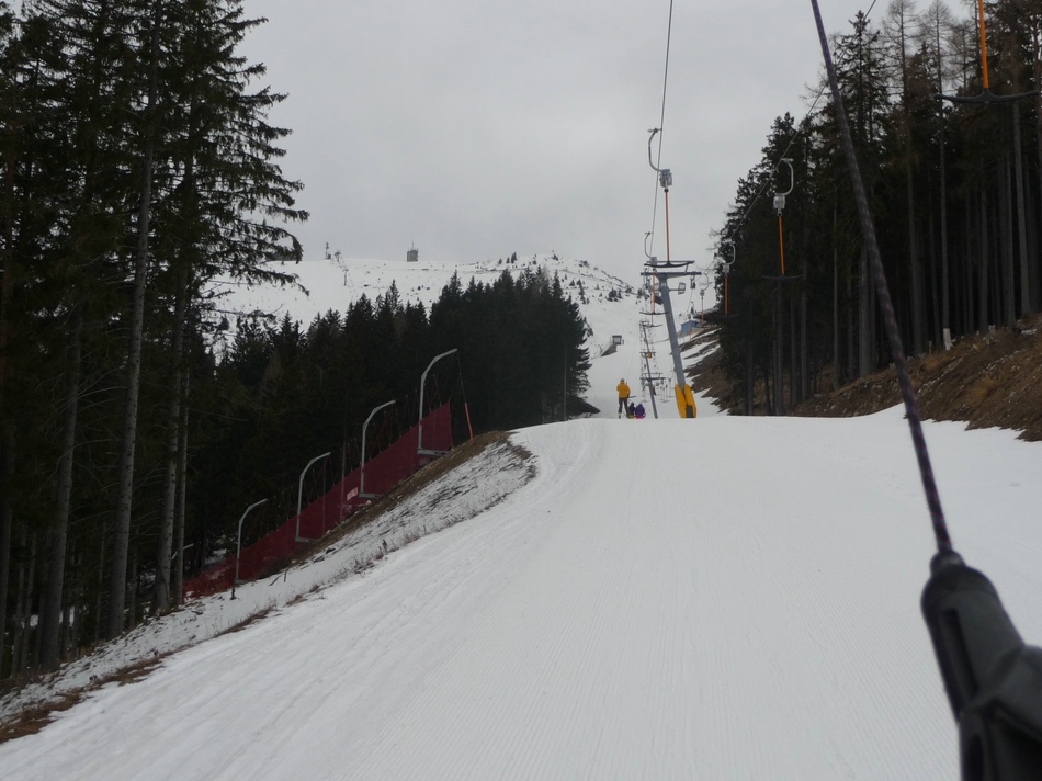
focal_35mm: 55
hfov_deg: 34.9
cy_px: 390
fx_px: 1655
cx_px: 521
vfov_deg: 26.5
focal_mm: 9.3
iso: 100
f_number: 4.3
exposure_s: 1/250
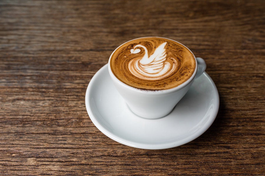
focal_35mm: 35
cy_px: 88
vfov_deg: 37.9
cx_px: 132
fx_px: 258
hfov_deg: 54.4
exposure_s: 1/100
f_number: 6.3
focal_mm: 35
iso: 200
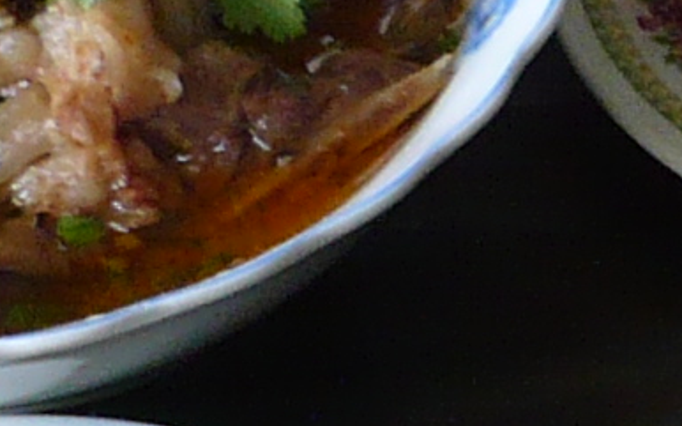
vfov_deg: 4.4
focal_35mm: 295
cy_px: 403
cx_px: 1472
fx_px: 5481
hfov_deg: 6.8
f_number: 2.8
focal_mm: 5.8
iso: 125
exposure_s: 1/30
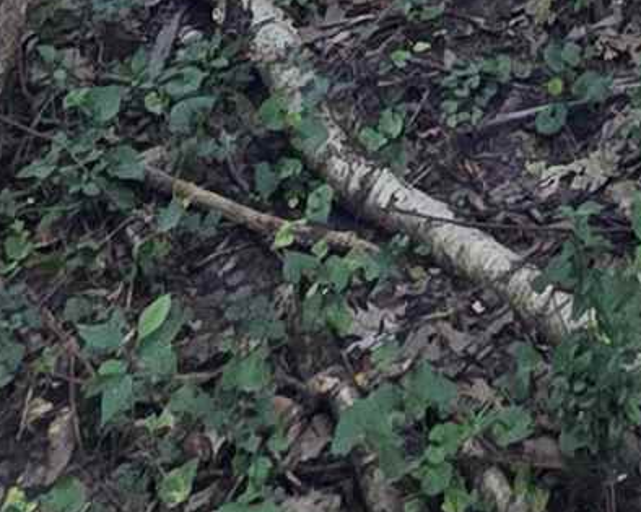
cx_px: 1056
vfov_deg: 9.1
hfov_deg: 16.9
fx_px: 1878
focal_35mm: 99
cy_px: -1344
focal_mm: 2.2
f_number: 1.9
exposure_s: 1/120
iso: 50
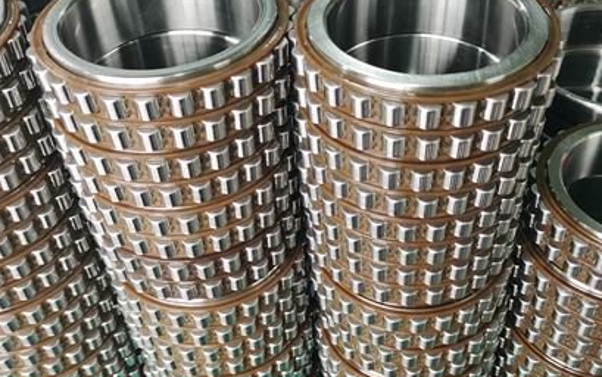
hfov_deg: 47.2
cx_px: 319
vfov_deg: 30.6
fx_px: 689
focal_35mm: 42
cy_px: 208
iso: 100
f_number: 1.8
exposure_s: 1/50
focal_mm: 5.58
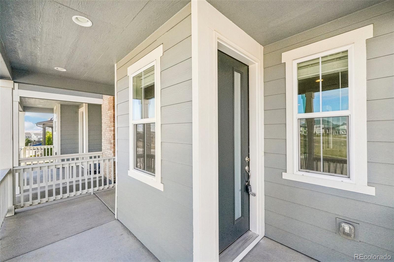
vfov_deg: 77.3
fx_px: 164
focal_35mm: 15
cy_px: 131
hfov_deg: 100.4
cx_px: 197
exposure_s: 1/1600
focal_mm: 10
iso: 800
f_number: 8
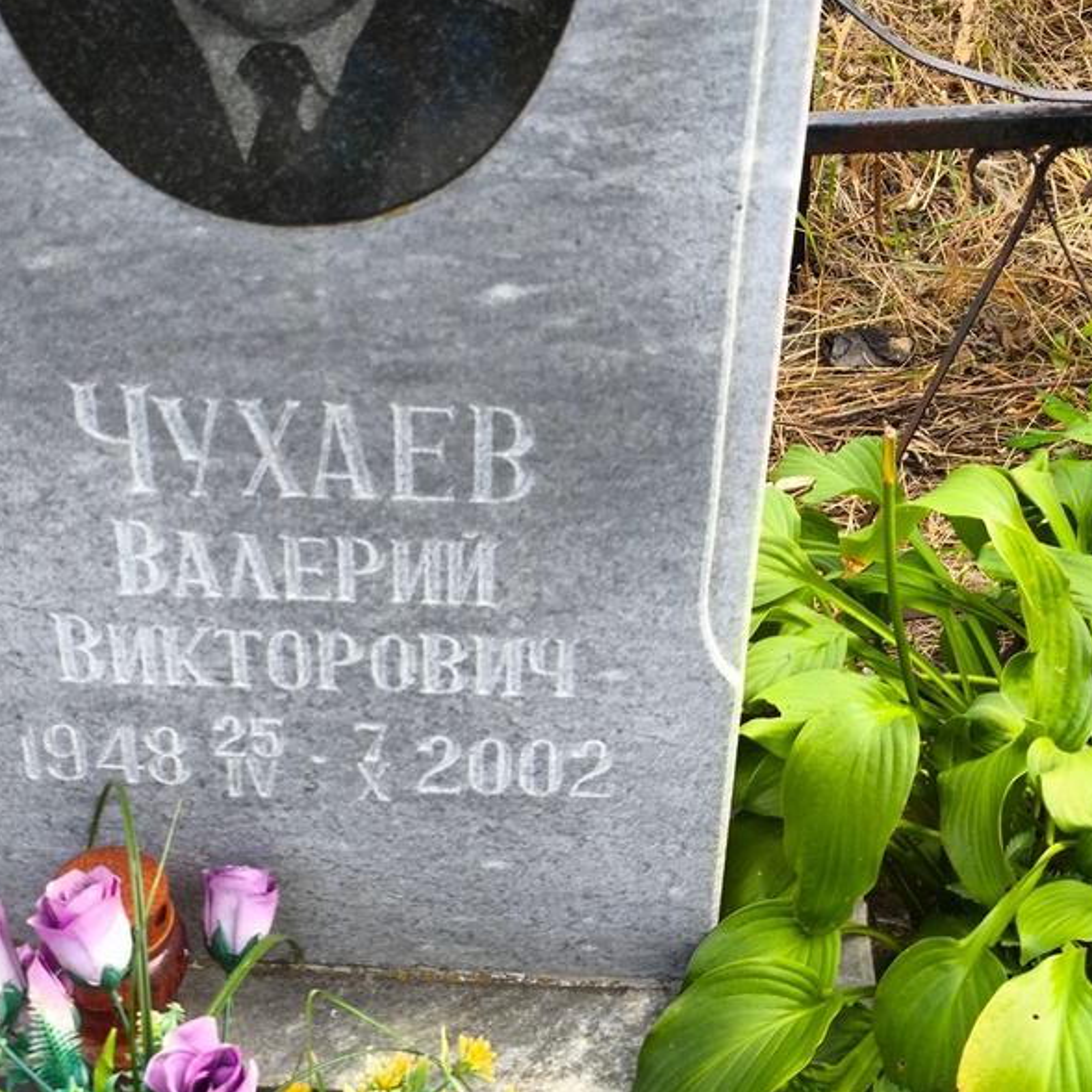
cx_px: 401
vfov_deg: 28.6
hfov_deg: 28.5
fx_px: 2141
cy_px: 541
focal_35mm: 60
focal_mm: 4.71
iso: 50
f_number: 1.7
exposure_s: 1/145
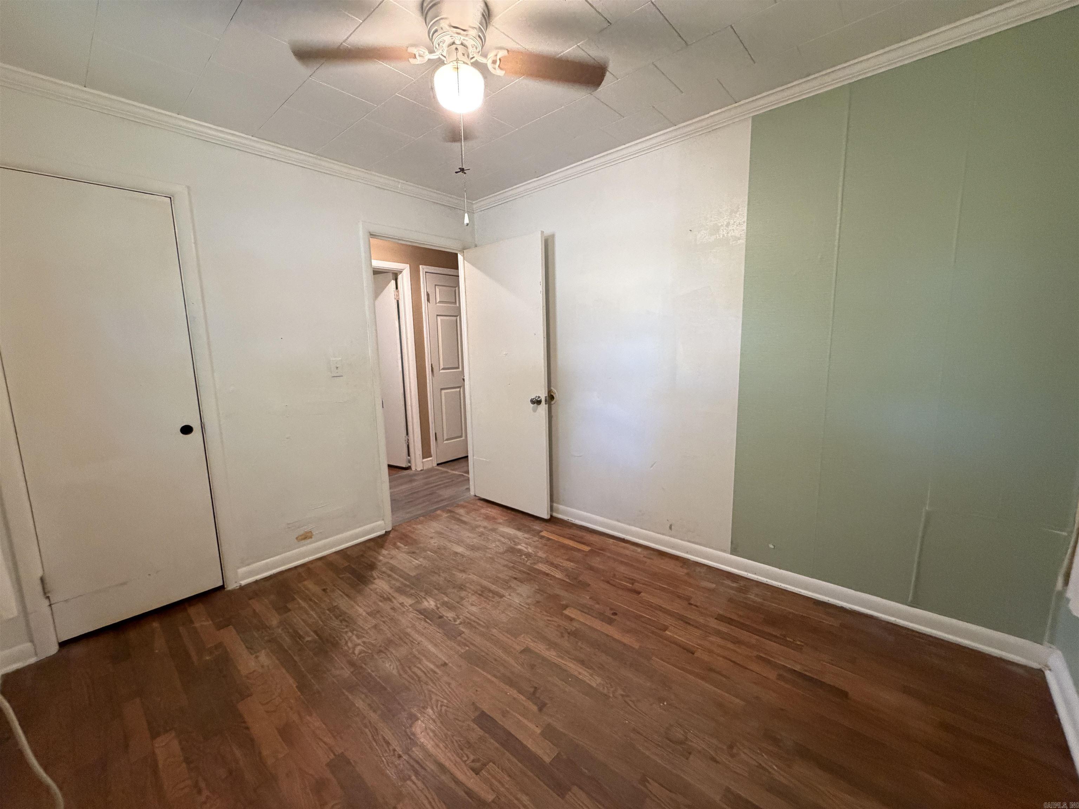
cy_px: 404
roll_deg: +1.8
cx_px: 540
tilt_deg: -8.8
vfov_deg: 85.7
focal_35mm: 14
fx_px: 436
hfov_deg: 102.1
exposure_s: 1/60
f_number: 2.2
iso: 400
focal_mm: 2.22
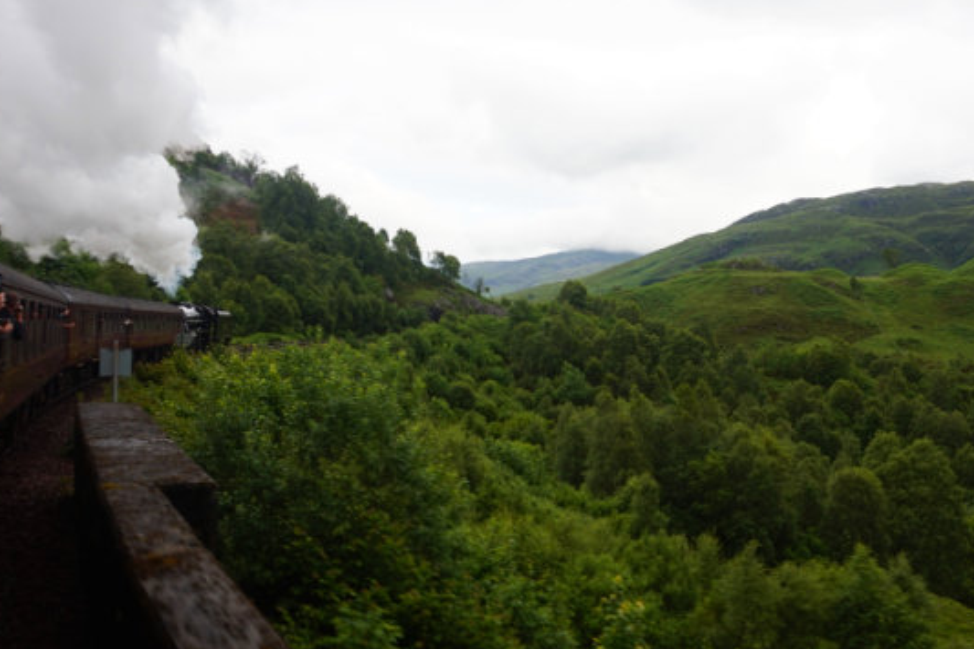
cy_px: 362
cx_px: 704
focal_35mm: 36
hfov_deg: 51.4
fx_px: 974
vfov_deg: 36.8
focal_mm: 16
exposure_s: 1/60
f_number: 5
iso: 100
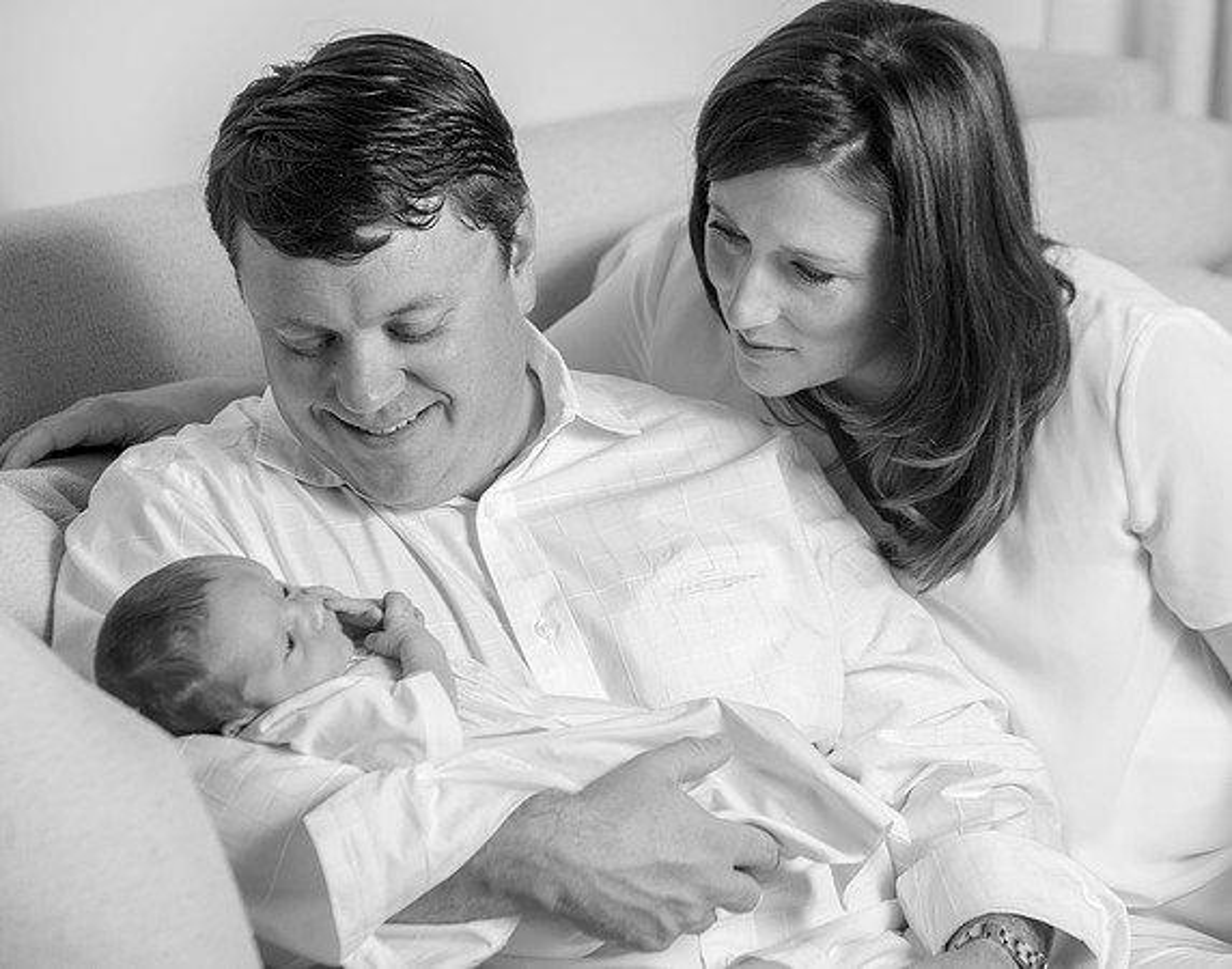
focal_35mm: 142
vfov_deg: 10.7
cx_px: 716
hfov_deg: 13.6
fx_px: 5152
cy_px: 489
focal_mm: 120
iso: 200
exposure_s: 1/160
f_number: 5.6
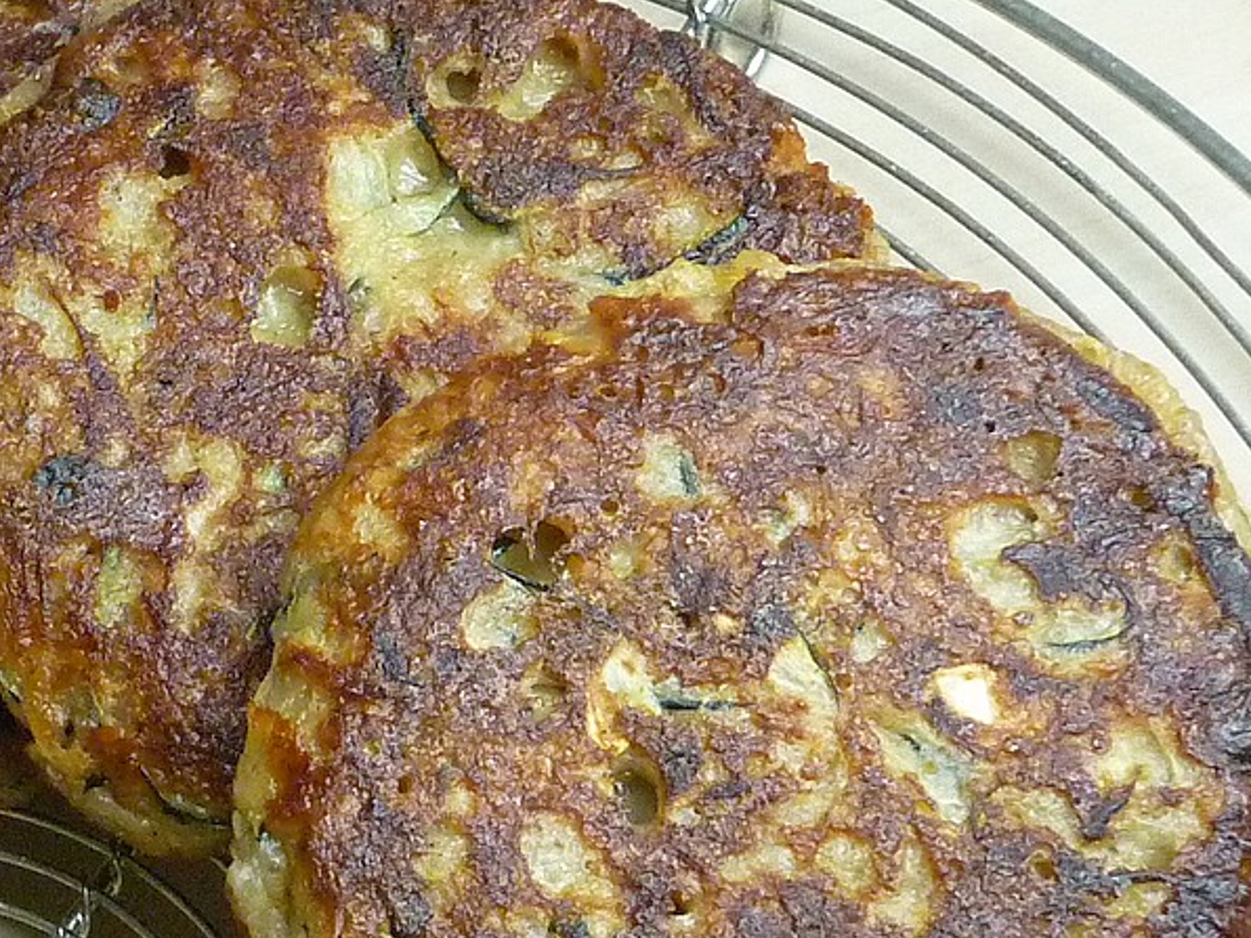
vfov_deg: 9.4
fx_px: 5710
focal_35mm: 158
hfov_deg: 12.5
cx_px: 260
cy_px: 550
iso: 400
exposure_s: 1/40
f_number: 3.3
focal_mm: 8.6
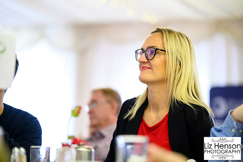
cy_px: 81
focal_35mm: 130
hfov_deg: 15.7
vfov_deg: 10.5
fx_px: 879
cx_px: 122
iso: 12800
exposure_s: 1/200
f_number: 2.8
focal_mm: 130
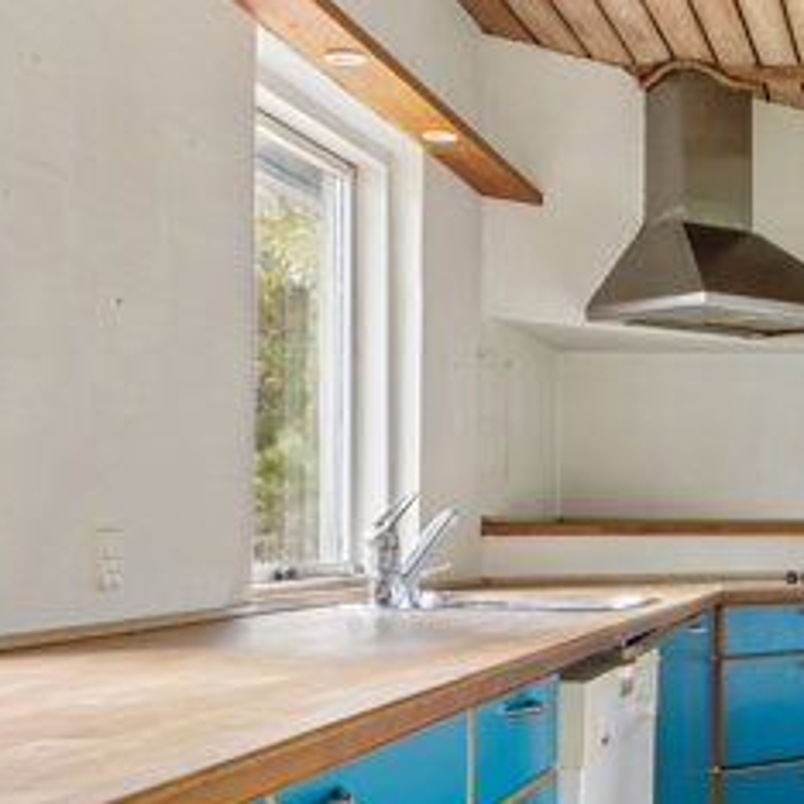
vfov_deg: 27.1
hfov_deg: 24.8
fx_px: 1660
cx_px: 948
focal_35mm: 63
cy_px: 527
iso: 200
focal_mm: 14.5
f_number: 8
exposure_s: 1/10
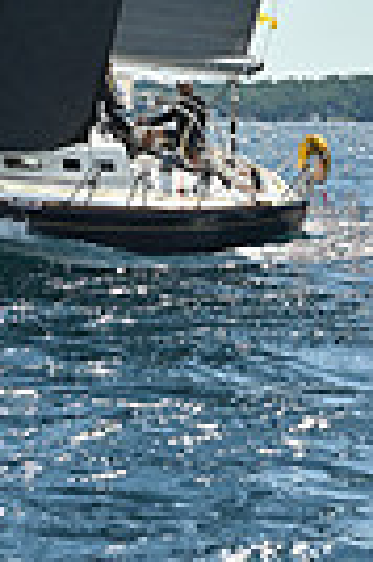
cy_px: -398
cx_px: 65
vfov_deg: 5.5
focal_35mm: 369
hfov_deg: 3.7
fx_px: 5749
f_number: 8
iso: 320
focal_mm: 85
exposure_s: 1/1250
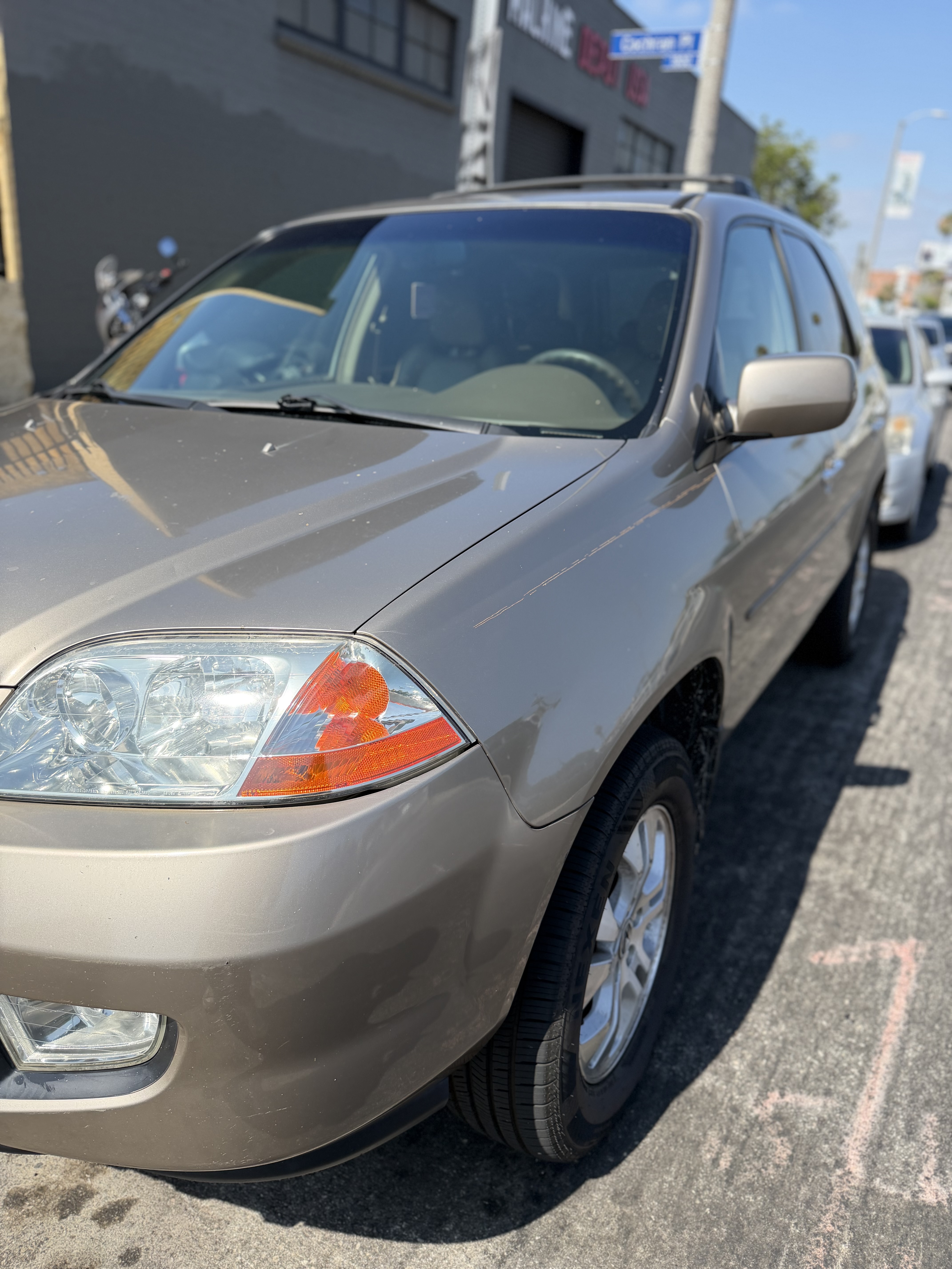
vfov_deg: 71.6
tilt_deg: -21.6
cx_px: 476
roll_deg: -6.3
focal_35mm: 24
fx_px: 880
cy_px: 634
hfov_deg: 56.8
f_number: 1.78
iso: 100
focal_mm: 6.76
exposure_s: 1/3759
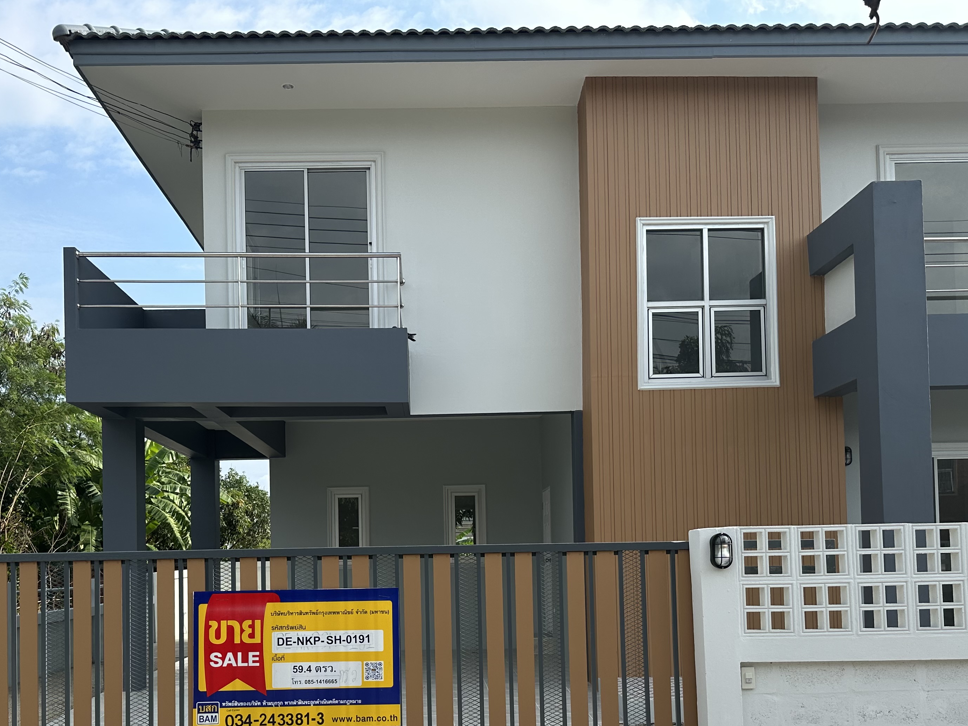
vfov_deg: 39.8
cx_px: 421
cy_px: 524
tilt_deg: +2.8
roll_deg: +0.7
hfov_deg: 52.5
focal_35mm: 35
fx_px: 979
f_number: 1.78
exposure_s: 1/2809
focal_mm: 6.86
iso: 80
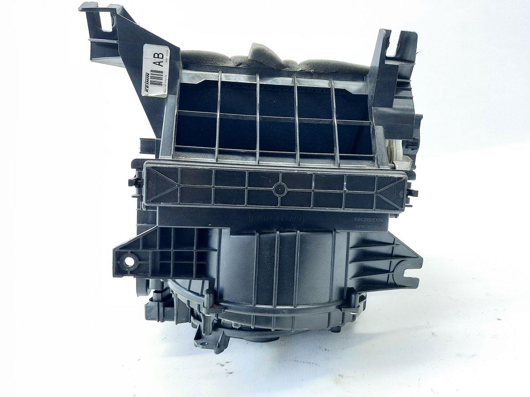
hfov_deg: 69.4
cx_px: 265
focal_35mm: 25
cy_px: 198
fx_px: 383
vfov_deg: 54.9
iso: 320
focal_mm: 4.6
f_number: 2
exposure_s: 1/25
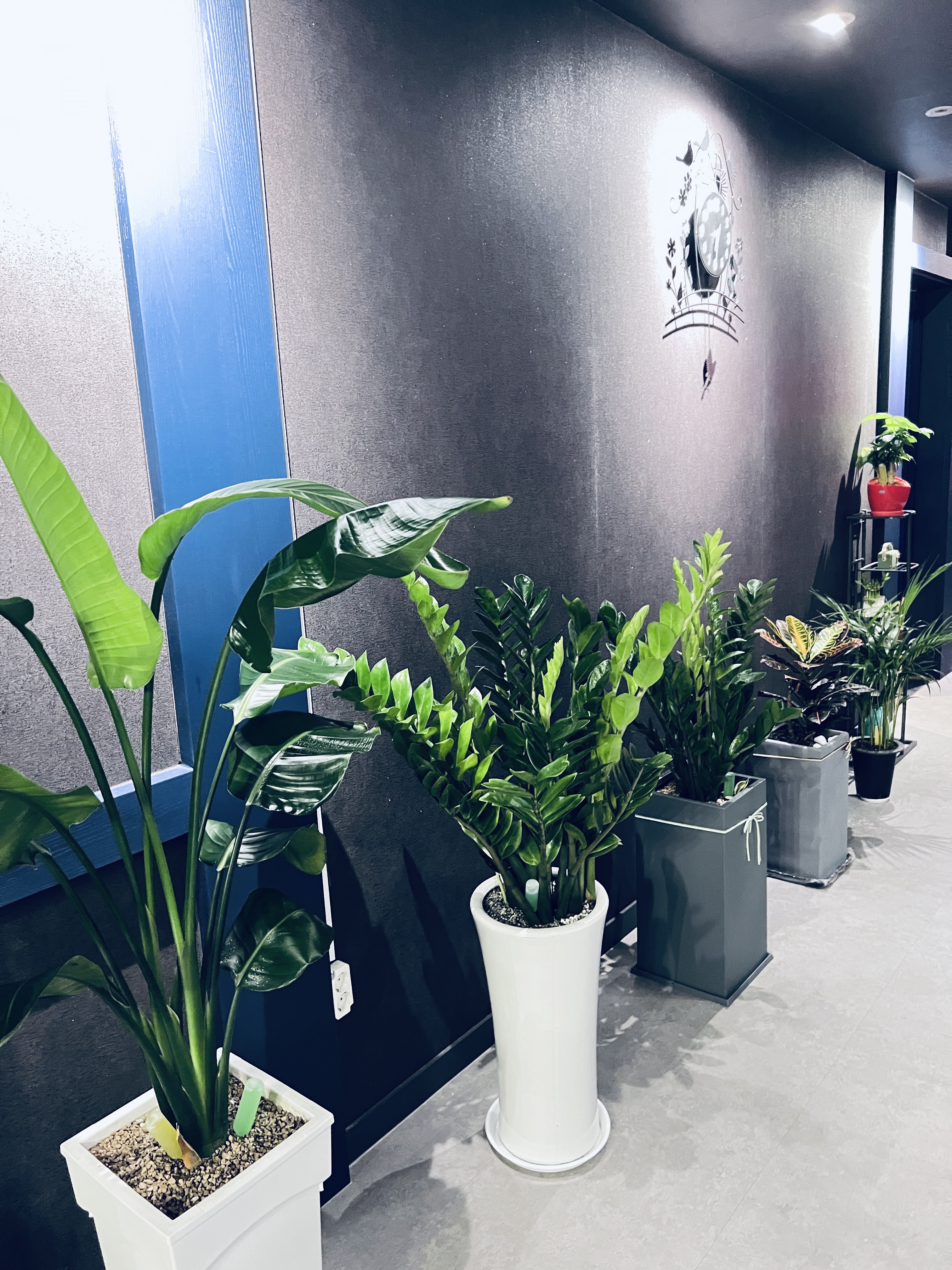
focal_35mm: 26
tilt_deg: -10.8
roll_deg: +2.5
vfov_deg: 67.3
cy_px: 635
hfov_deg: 53.1
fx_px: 953
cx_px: 476
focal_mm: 5.7
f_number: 1.5
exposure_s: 1/24
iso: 1000
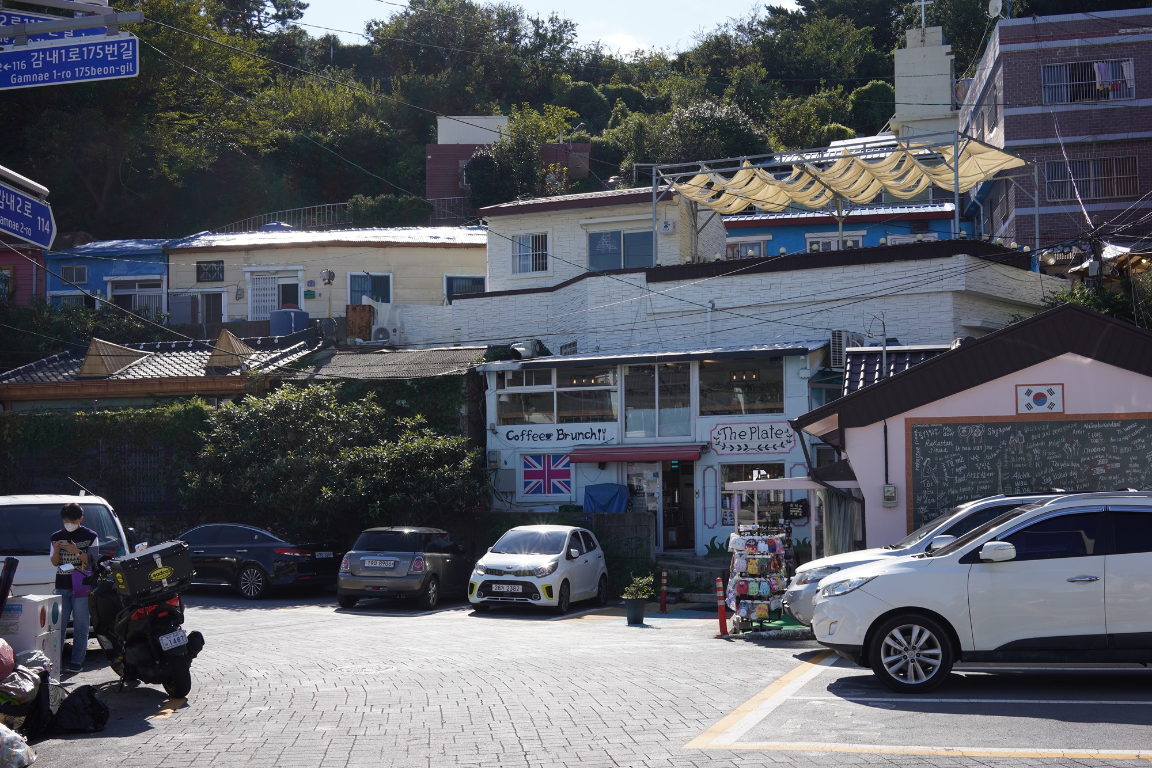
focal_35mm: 35
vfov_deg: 37.9
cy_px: 384
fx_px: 1120
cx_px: 576
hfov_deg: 54.4
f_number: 10
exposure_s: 1/125
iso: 100
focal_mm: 35
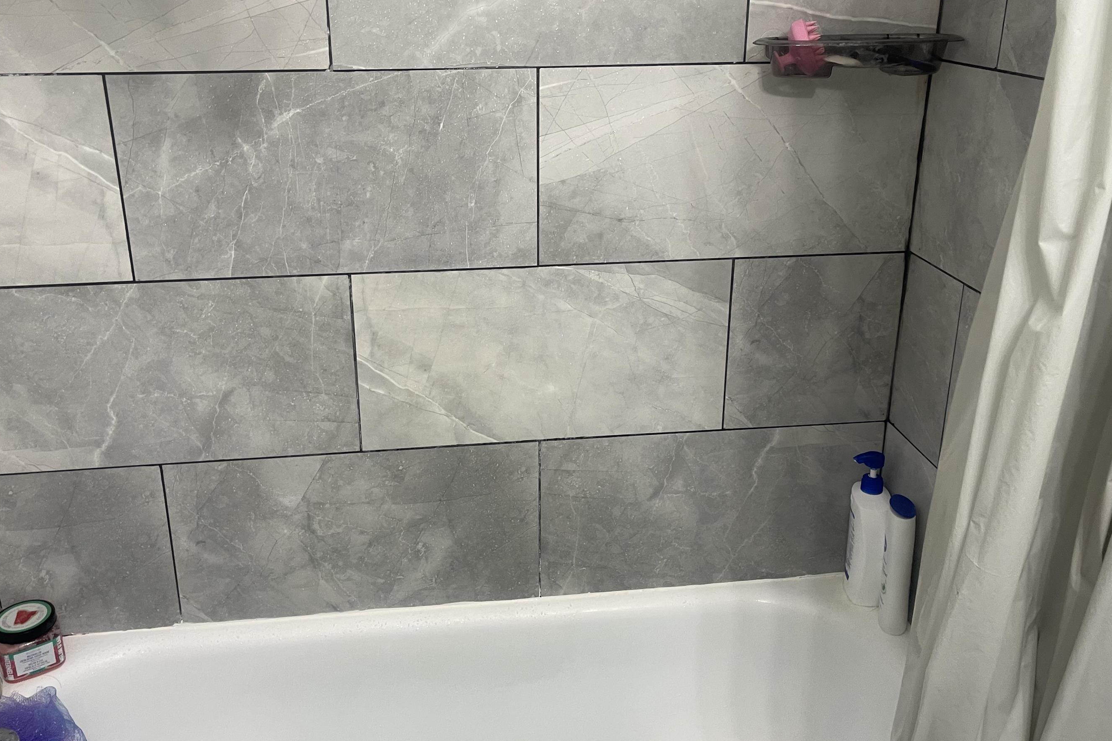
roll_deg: +0.7
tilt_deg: -18.3
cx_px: 522
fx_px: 927
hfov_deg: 61.9
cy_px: 305
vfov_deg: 43.4
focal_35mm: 30
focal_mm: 5.1
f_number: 1.6
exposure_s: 1/60
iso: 80
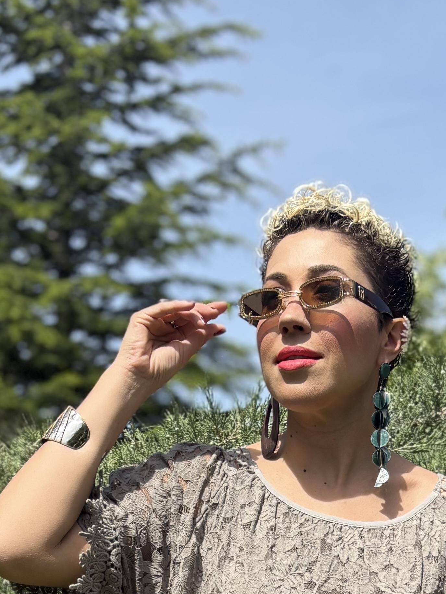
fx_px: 1391
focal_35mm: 81
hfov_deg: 18.2
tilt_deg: -7.7
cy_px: 823
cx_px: 295
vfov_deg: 21.3
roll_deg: -1.9
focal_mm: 5.96
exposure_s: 1/2141
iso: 50
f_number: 1.6
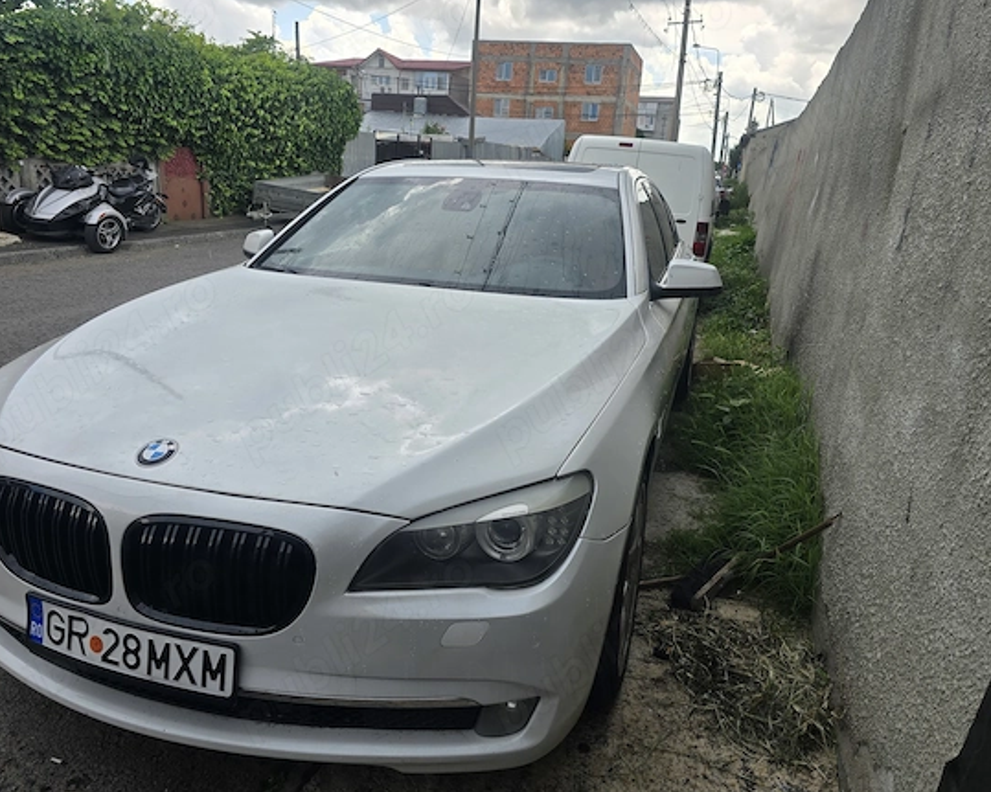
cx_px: 484
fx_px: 733
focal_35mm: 25
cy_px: 384
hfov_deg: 68.1
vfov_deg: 56.8
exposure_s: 1/346
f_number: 1.7
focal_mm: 6.3
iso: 12
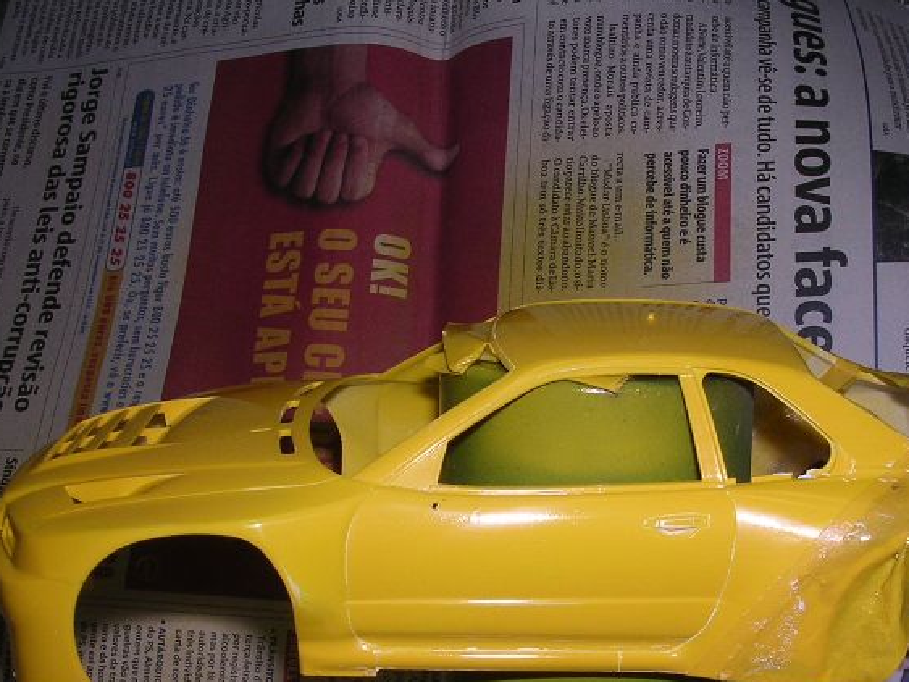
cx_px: 572
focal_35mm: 54
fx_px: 1418
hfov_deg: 35.3
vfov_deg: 26.8
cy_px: 482
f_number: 5.6
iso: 100
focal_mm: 5.8
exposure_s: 1/60.1
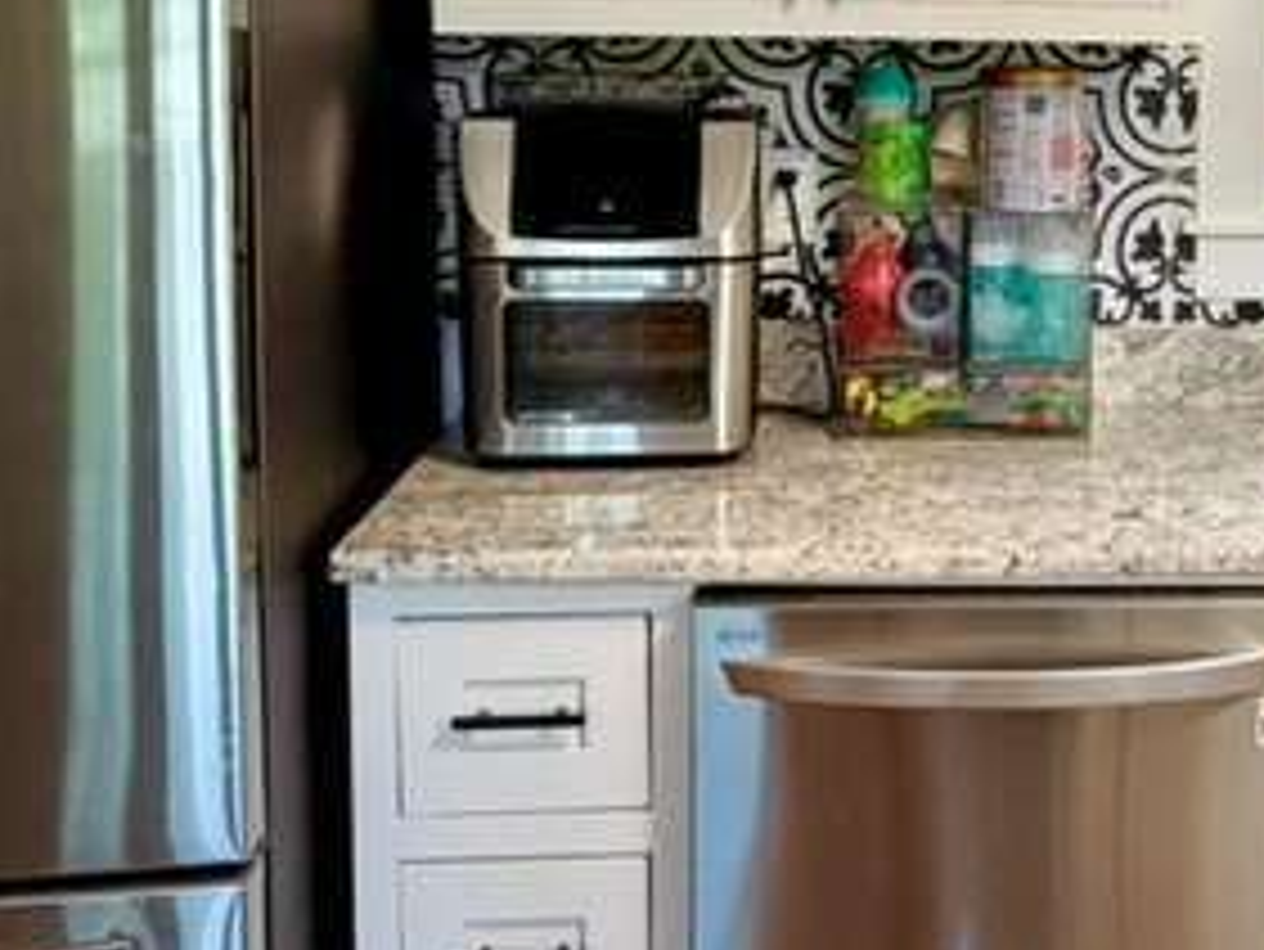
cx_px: 1039
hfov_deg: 36.0
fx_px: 1863
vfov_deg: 28.1
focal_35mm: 51
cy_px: 212
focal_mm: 2.22
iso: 200
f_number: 2.2
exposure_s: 1/60
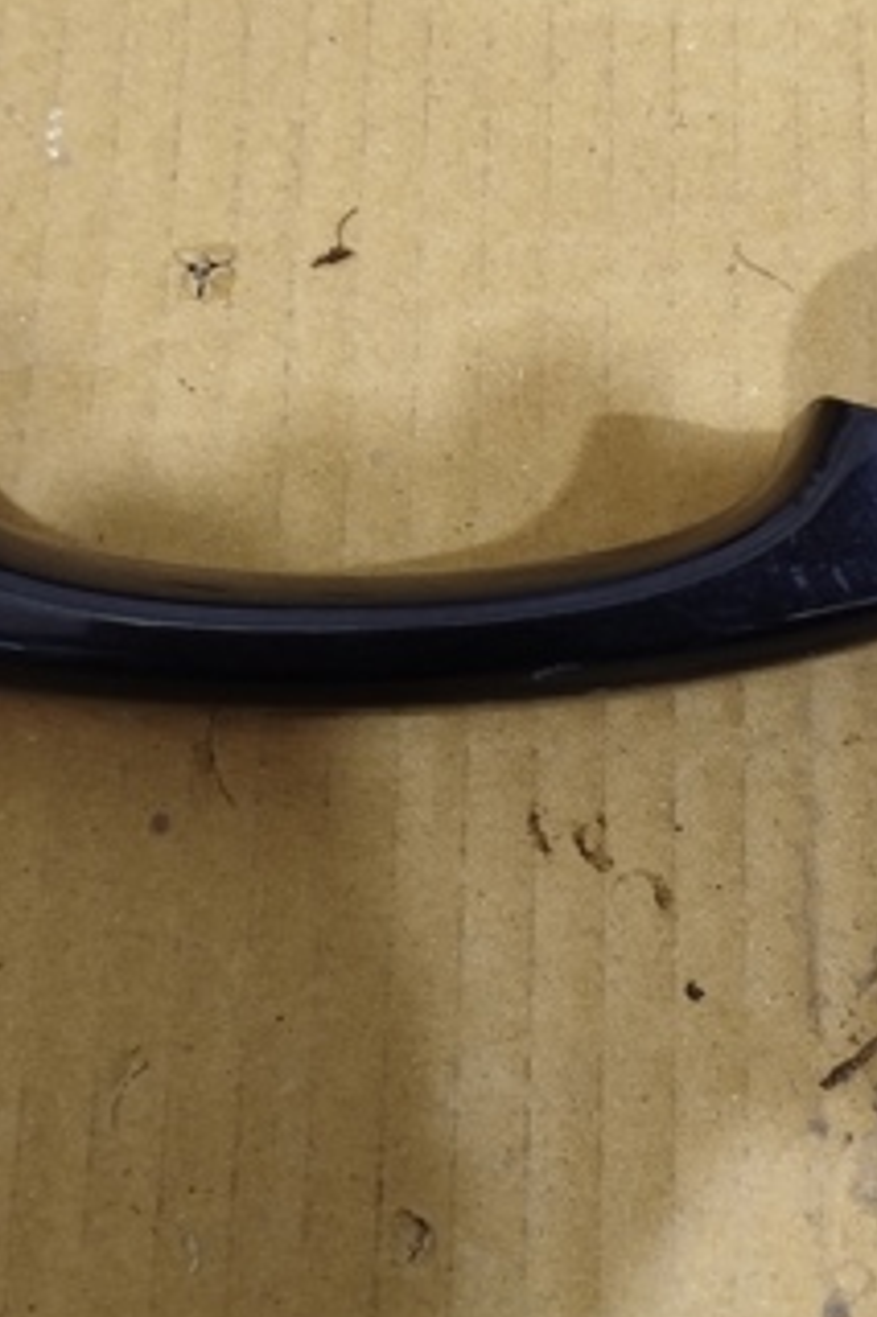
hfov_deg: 27.0
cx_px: 457
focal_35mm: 50
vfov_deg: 38.9
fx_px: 1829
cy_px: 383
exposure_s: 1/20
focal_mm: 5.31
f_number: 1.7
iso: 800
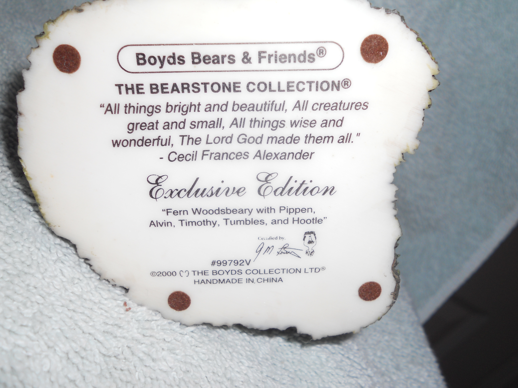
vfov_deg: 44.2
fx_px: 479
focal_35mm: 32
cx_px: 259
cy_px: 194
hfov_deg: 56.8
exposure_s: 1/25
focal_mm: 5.8
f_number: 8.8
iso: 80
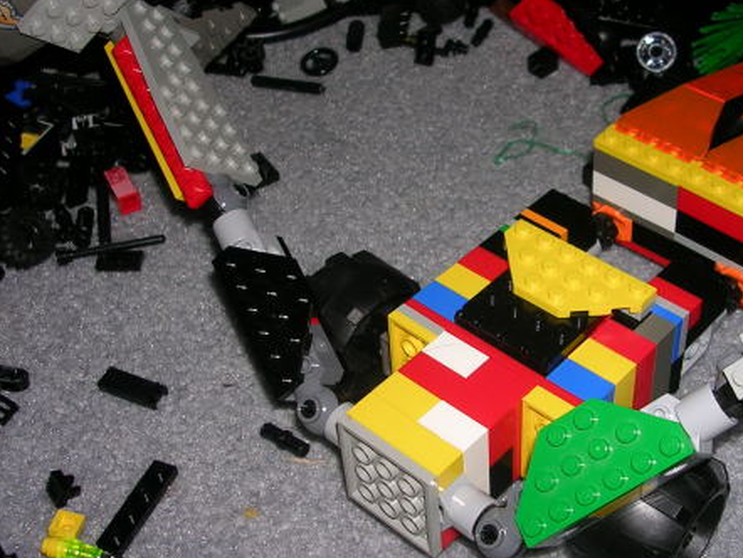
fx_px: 1181
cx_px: 481
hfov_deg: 34.7
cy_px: 277
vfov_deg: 26.6
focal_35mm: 55
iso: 50
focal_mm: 5.8
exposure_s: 1/60.1
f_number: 2.8
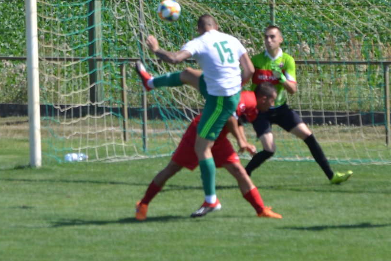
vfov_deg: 3.8
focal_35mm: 363
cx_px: 211
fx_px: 3942
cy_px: 79
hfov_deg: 5.7
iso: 200
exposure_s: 1/1250
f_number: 5
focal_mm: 165
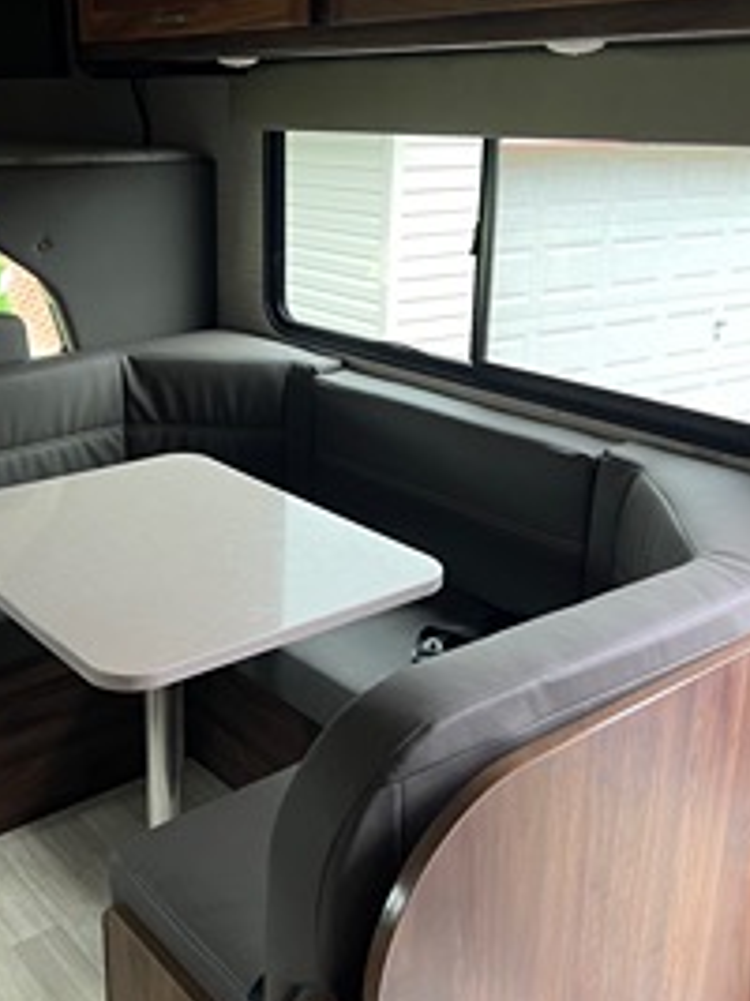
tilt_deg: -15.1
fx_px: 1128
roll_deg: -0.8
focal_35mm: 39
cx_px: 270
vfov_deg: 47.8
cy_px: 454
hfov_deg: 36.5
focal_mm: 5.7
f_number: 1.5
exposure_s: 1/60
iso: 250
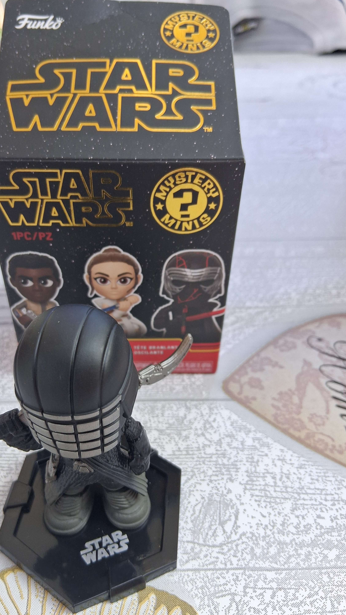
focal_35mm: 29
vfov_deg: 66.1
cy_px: 301
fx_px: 473
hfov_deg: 40.0
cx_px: 139
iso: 80
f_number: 1.8
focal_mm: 3.98
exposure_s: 1/100
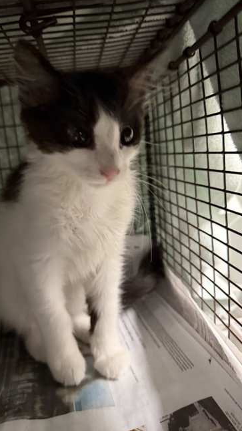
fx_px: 308
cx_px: 99
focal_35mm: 27
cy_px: 216
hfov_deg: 42.7
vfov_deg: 69.9
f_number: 1.78
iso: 800
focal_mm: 6.76
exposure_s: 1/40
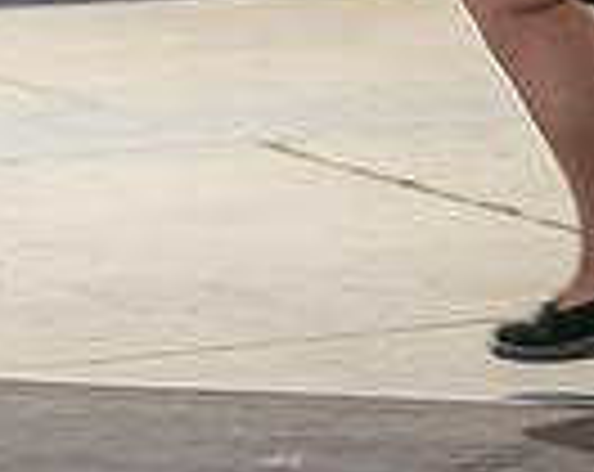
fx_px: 8788
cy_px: -94
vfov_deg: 3.1
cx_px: 817
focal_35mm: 501
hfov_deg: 3.9
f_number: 3.5
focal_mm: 104
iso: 6400
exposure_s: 1/250
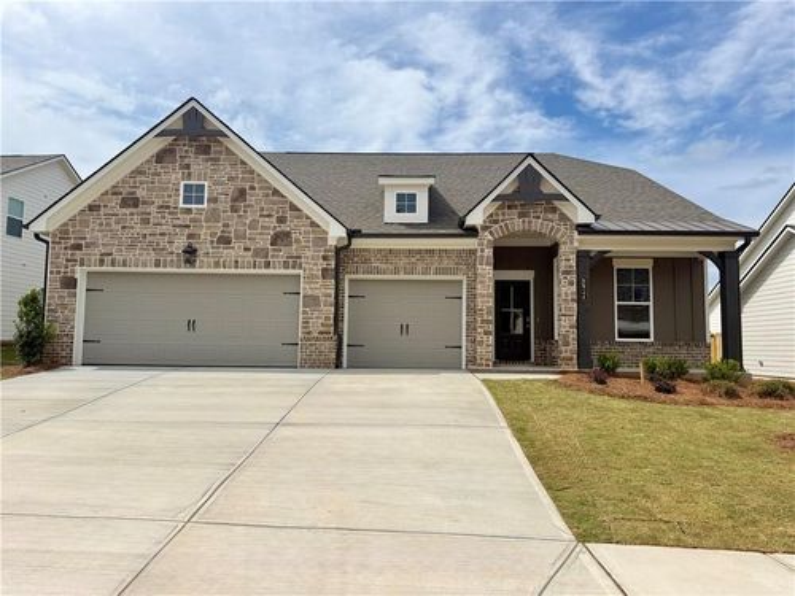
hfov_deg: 71.6
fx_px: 551
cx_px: 398
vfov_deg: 56.8
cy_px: 298
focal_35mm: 24
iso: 80
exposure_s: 1/4673
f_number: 1.78
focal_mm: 6.76
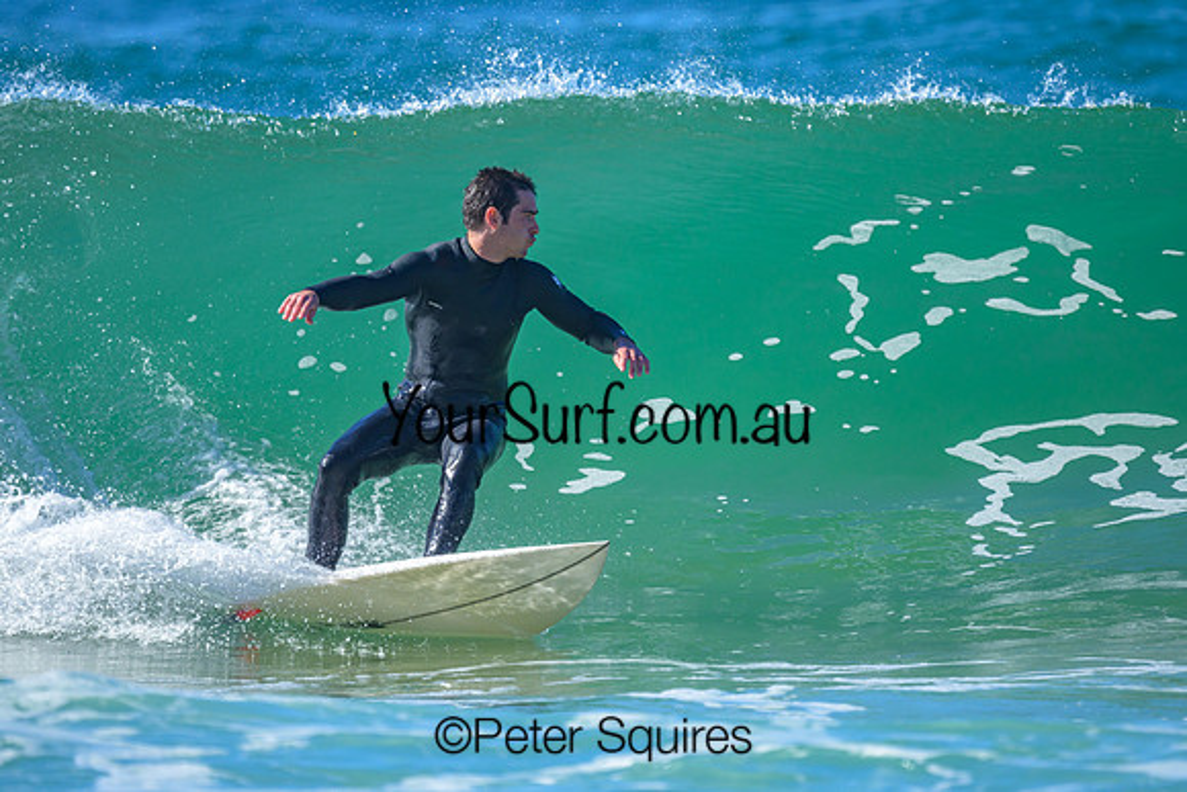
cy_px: 358
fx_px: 32055
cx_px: 542
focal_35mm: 972
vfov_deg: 1.4
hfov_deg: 2.1
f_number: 6.3
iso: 560
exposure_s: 1/2000
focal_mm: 800
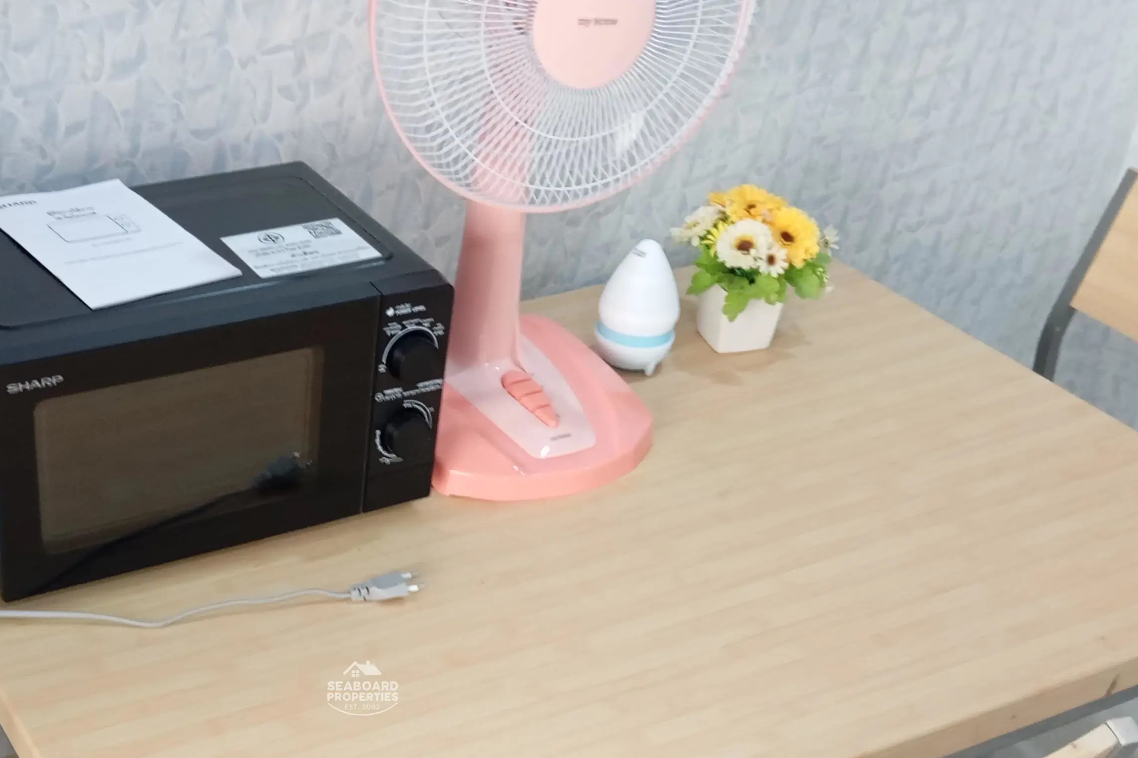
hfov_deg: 37.7
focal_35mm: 52
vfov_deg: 25.2
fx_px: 1644
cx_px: 363
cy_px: 688
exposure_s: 1/33.3
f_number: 1.8
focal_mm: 4.22
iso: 1306
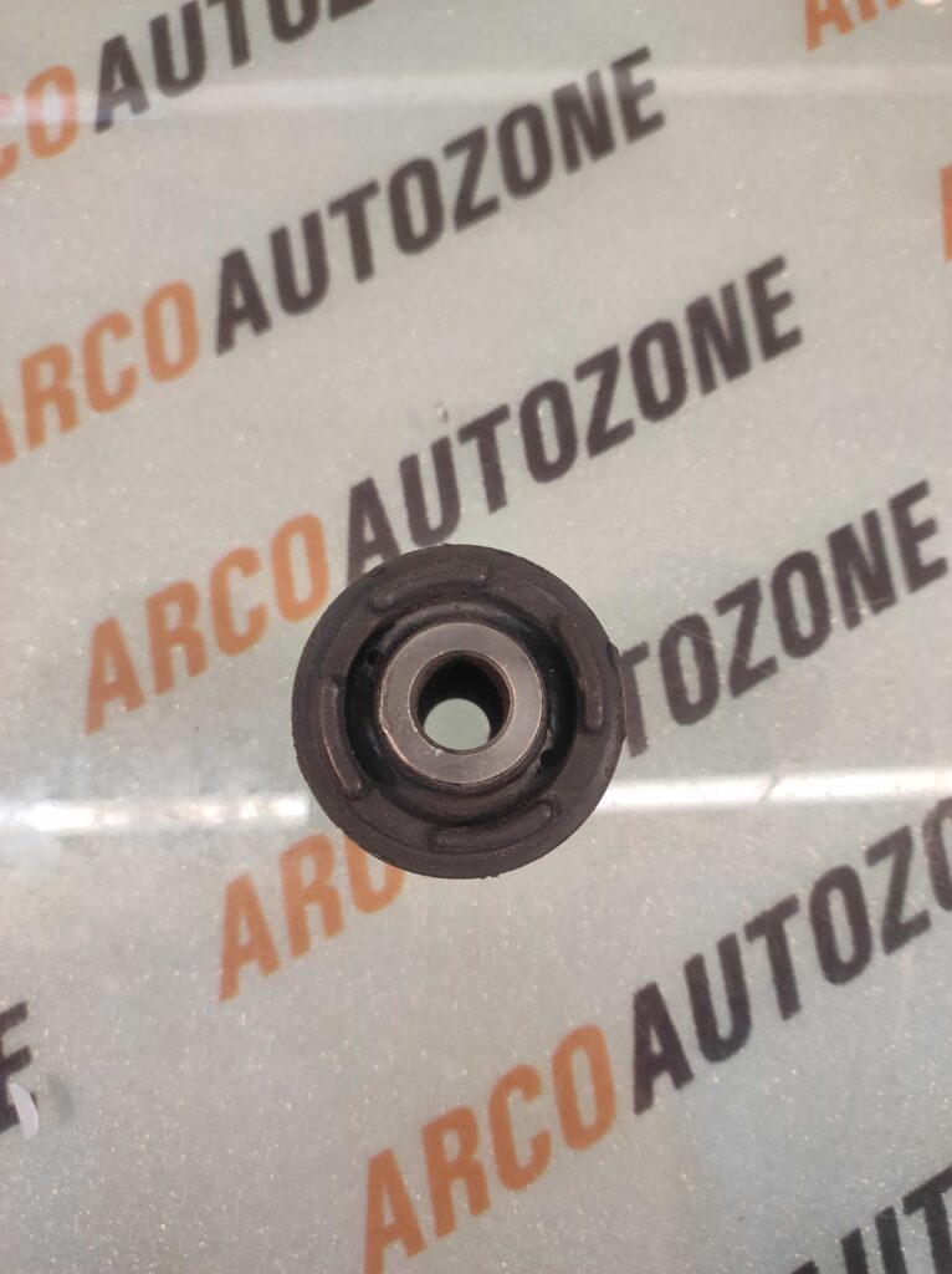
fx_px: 624
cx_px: 476
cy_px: 637
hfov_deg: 74.6
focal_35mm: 17
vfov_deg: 91.1
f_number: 1.79
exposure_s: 1/33
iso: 136
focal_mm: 4.74
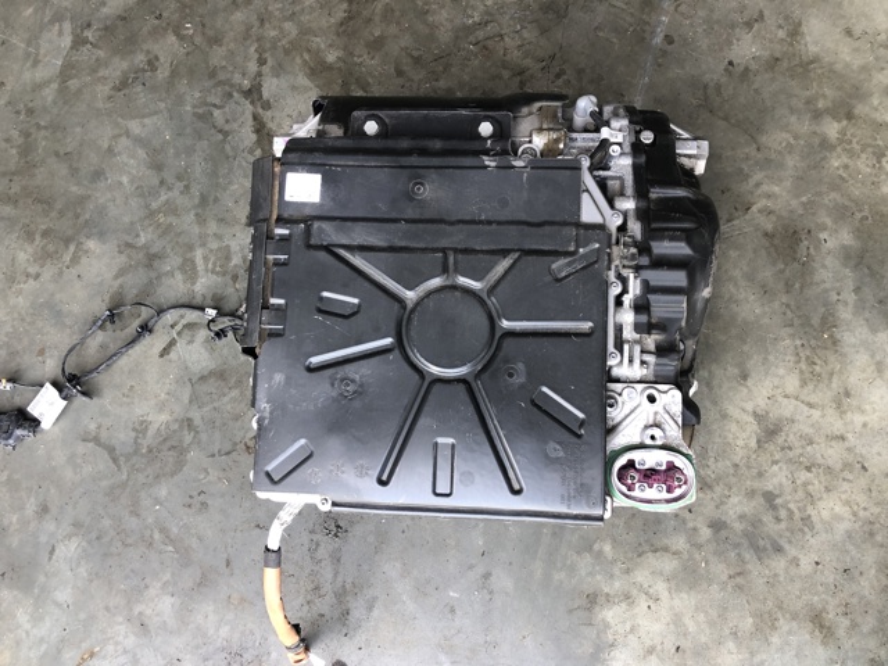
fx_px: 718
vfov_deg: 49.7
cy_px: 333
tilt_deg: -72.0
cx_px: 444
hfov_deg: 63.4
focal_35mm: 28
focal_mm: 4
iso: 32
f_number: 1.8
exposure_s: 1/33
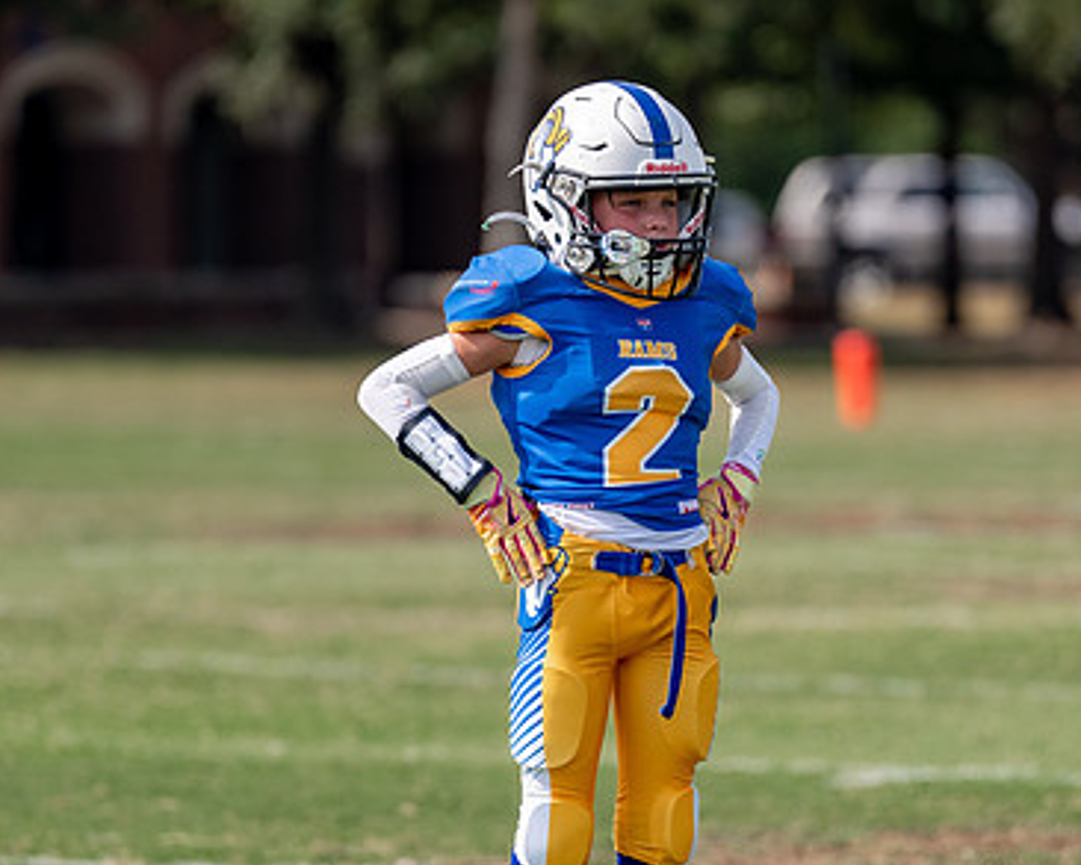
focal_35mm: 475
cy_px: 520
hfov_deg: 4.1
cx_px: 587
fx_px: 15201
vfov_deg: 3.3
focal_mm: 200
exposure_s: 1/2000
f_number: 3.2
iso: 100
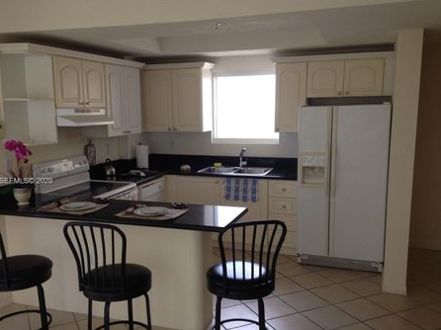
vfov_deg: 38.6
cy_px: 181
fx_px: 471
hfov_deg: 50.1
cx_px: 204
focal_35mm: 37
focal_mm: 4.12
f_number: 2.4
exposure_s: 1/40
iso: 64
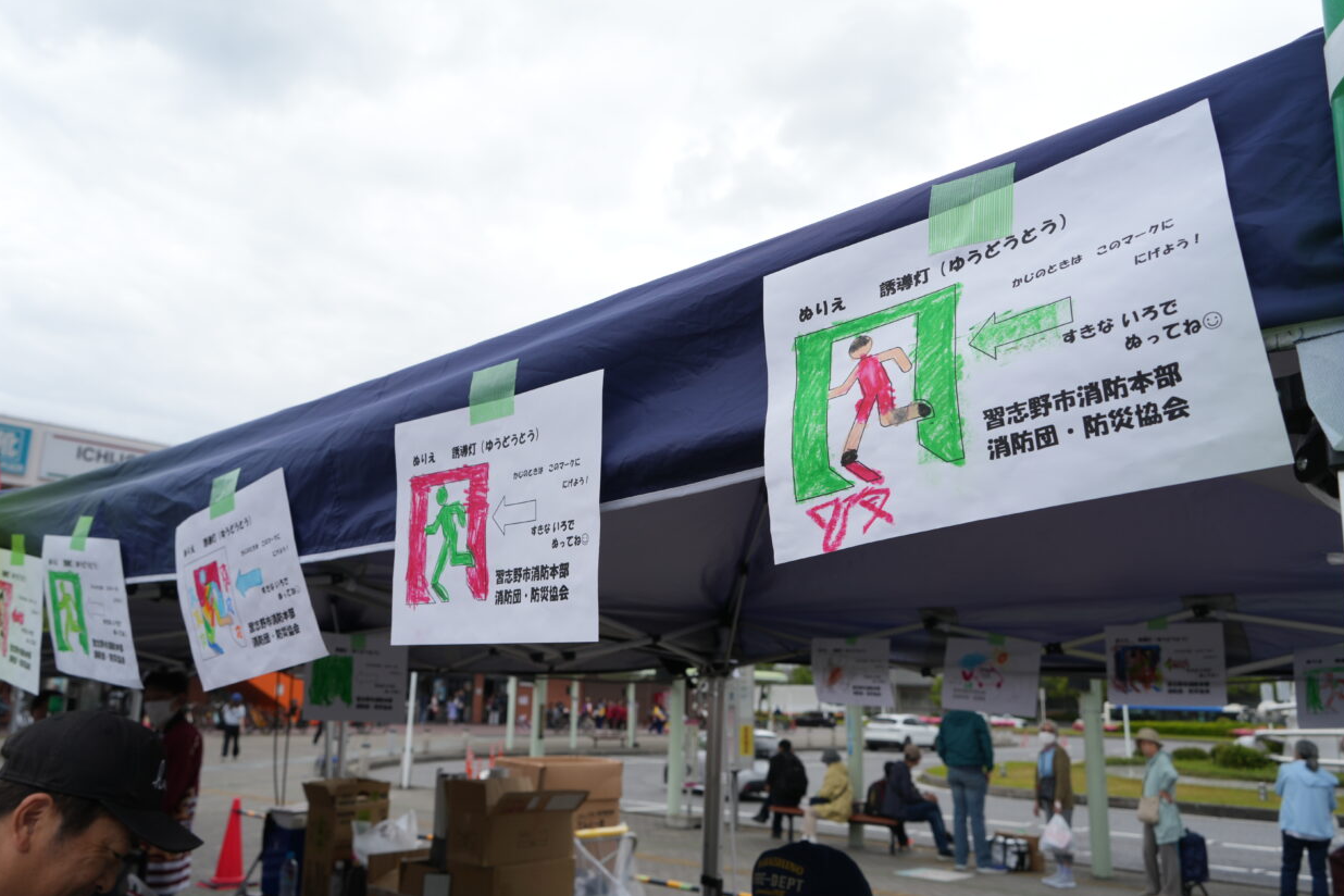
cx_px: 655
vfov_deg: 45.0
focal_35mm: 29
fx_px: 1083
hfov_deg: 63.6
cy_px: 435
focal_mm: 28
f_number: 8
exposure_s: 1/200
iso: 100
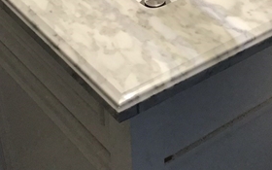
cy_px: 67
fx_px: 667
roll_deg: +1.1
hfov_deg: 23.0
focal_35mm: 90
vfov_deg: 14.5
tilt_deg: -40.2
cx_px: 173
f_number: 2.4
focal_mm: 3.3
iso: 80
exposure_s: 1/30
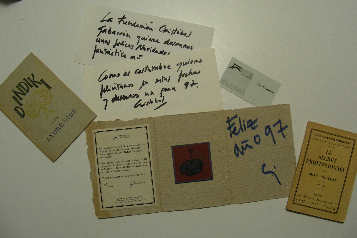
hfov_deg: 48.5
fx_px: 397
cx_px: 179
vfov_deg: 33.4
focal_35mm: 40
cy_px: 113
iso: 160
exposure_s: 1/30
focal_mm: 6.3
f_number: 3.5
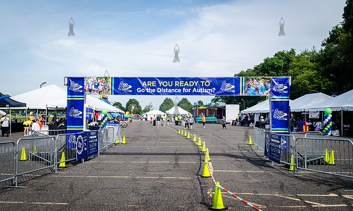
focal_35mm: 36
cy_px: 112
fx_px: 343
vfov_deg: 34.1
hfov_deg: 54.4
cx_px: 176
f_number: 5
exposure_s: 1/3200
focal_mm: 35
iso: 250
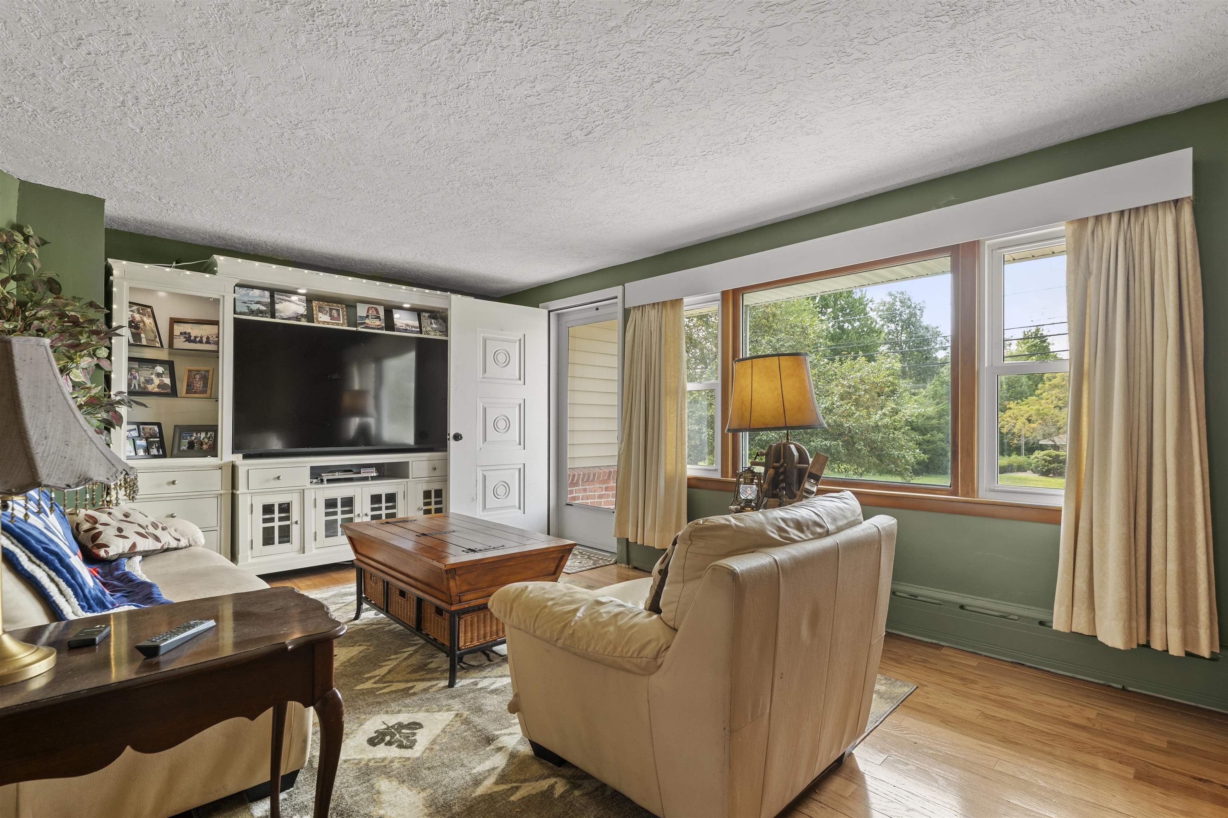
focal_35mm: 17
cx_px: 614
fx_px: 580
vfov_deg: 70.4
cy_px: 409
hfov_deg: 93.3
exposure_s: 1/8
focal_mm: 17
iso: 400
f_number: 8
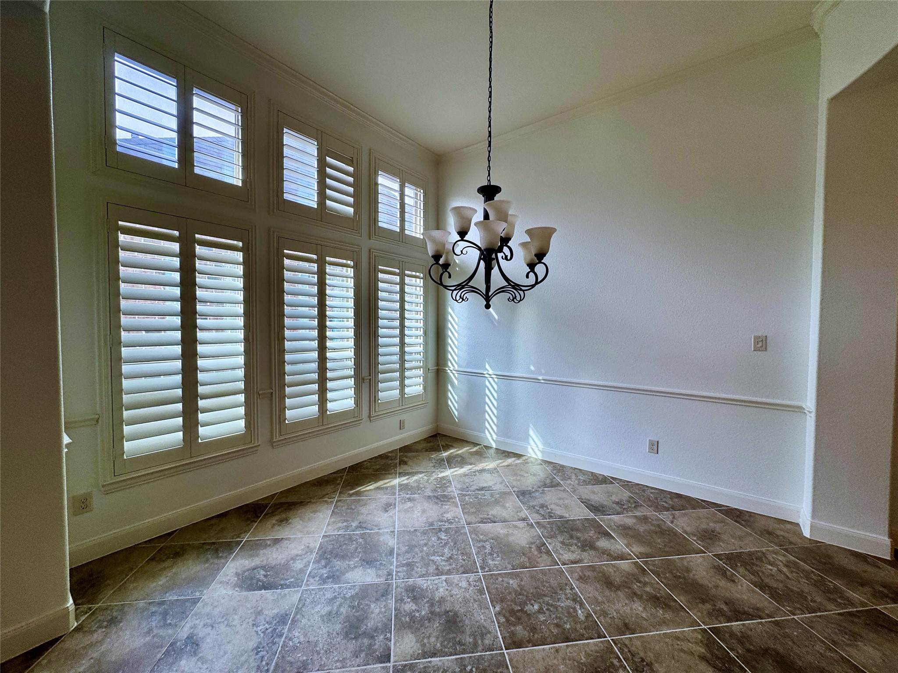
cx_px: 449
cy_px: 336
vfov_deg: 85.7
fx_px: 363
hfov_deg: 102.1
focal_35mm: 14
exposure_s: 1/120
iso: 50
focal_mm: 2.2
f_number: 2.2
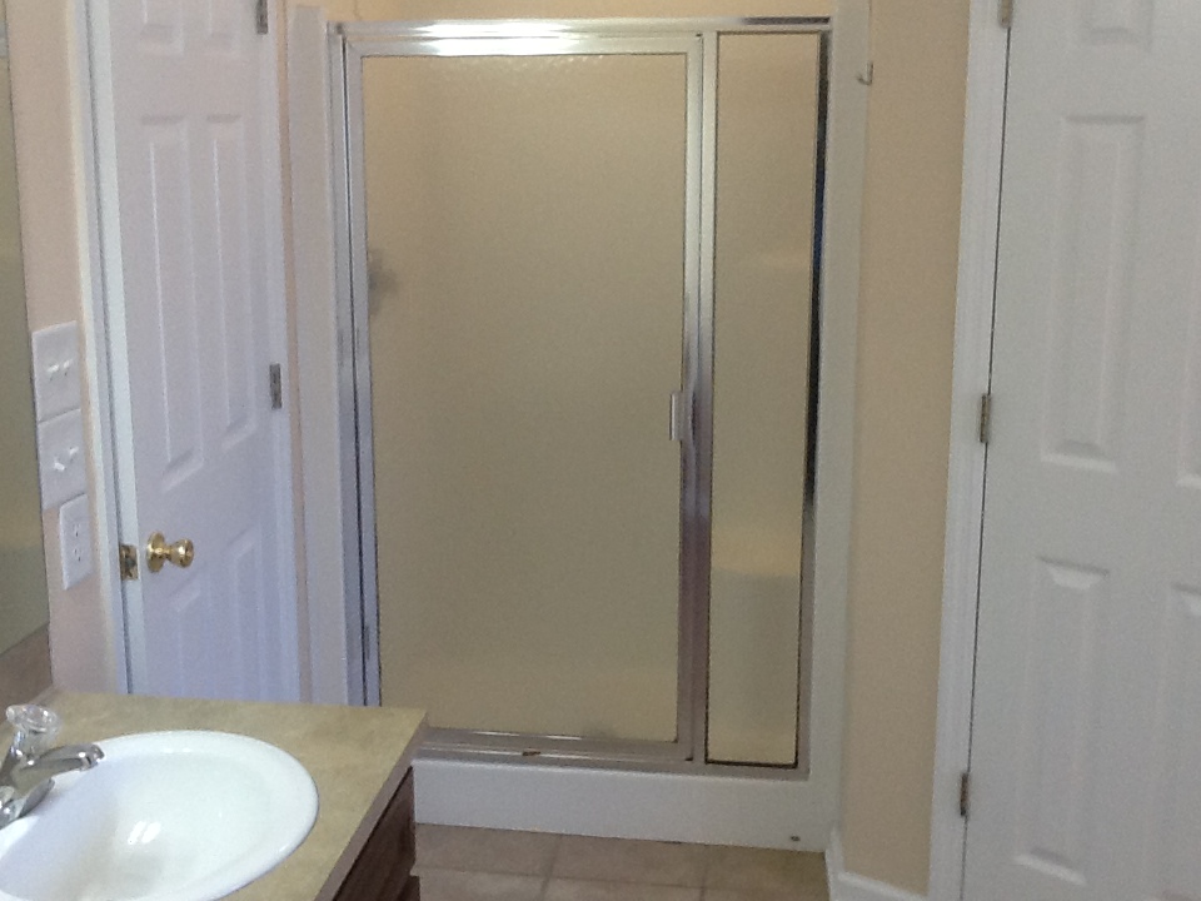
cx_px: 600
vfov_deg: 32.9
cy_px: 450
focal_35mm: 44
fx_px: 1527
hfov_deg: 42.9
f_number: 2.4
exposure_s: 1/40
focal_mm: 2.03
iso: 50
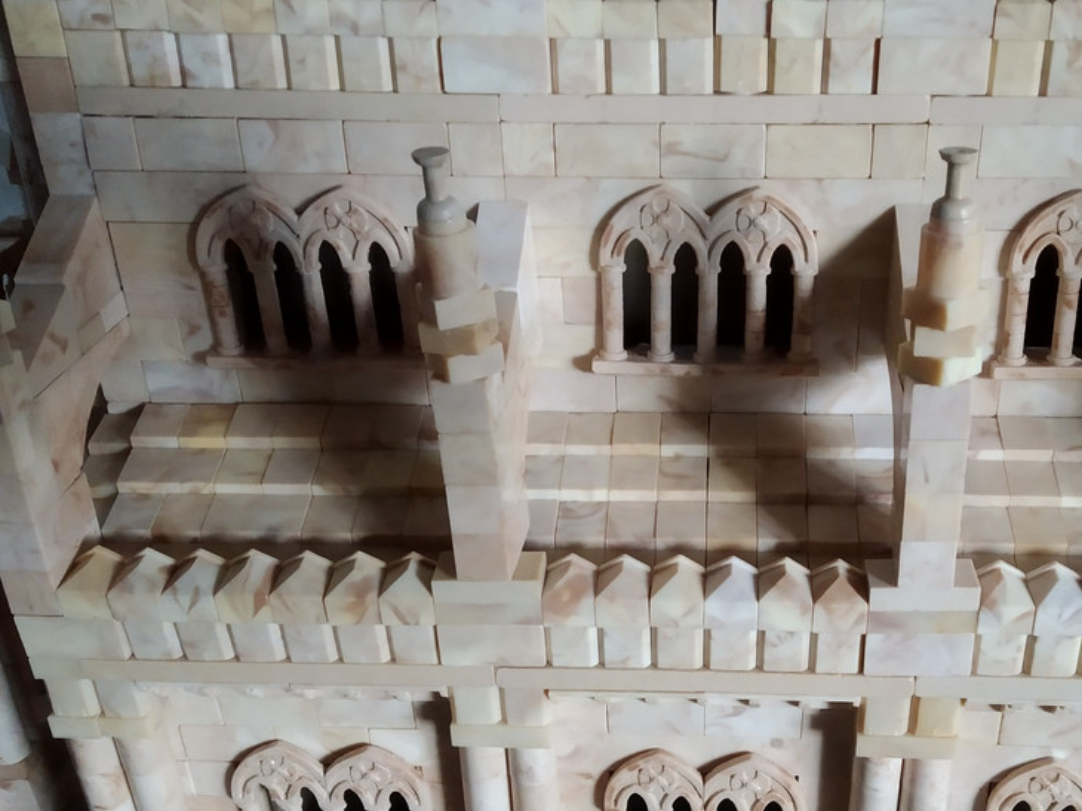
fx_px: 1187
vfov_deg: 37.5
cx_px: 694
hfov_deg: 48.4
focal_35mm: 38
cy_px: 489
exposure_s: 1/20
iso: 400
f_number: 2.2
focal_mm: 3.82
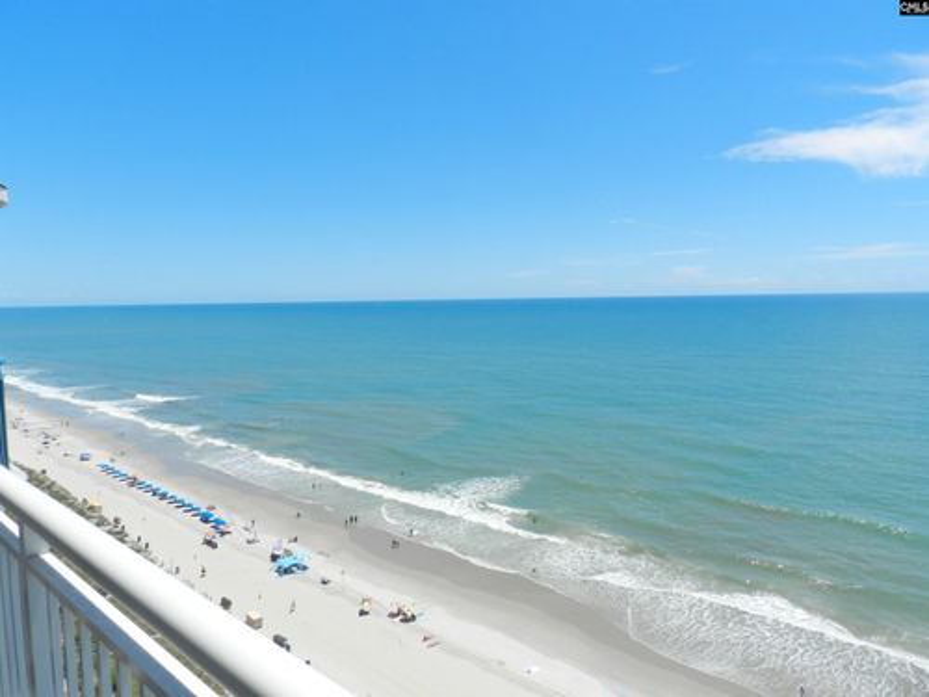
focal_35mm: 23
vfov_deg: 58.9
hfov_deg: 73.9
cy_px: 348
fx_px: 617
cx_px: 464
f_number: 4.5
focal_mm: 4
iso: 160
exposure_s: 1/1000
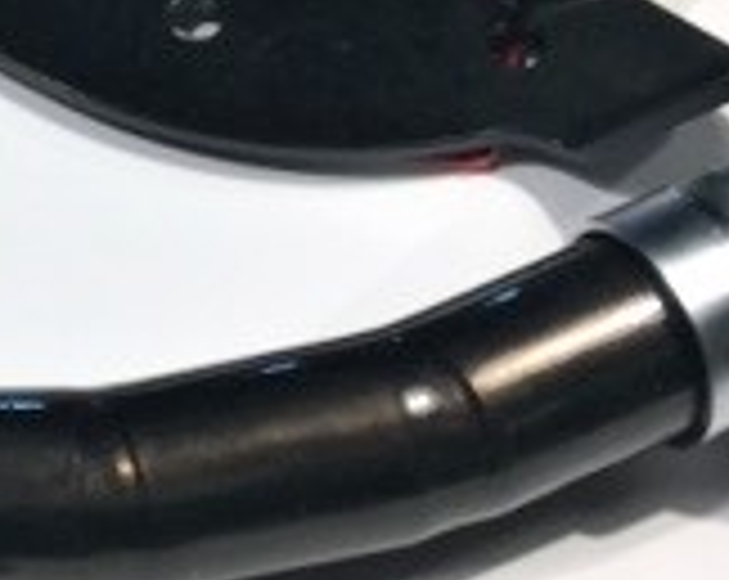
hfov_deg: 16.7
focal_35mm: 112
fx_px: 2412
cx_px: -54
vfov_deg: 13.7
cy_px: 139
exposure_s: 1/33
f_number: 2.2
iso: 40
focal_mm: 4.15
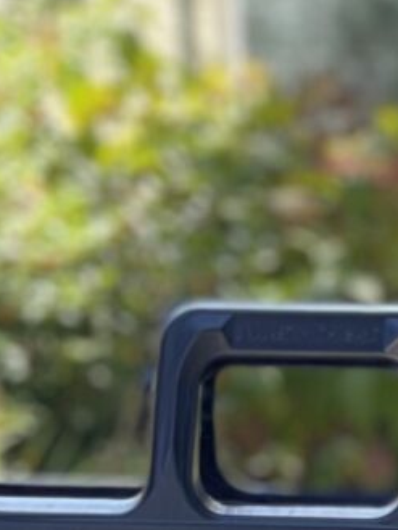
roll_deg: +3.2
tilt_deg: -2.9
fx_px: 6097
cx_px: 18
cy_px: 243
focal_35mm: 398
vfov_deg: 5.0
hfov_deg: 3.7
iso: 25
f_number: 2.2
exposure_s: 1/121
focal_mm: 7.5
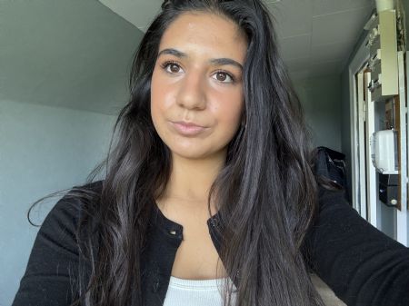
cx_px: 204
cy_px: 153
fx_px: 272
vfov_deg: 58.8
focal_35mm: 23
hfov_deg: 74.0
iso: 80
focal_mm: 2.69
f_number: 1.9
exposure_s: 1/60
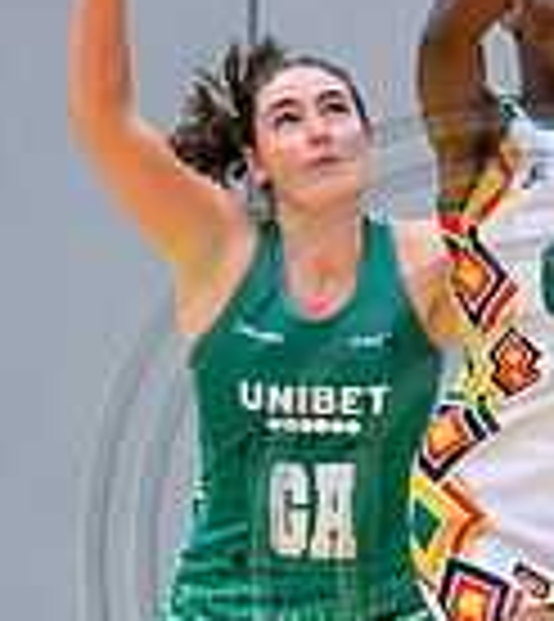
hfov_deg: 1.6
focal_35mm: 1030
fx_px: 19820
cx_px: 646
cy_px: 732
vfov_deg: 1.8
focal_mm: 200
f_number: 2.8
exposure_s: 1/1000
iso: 4000
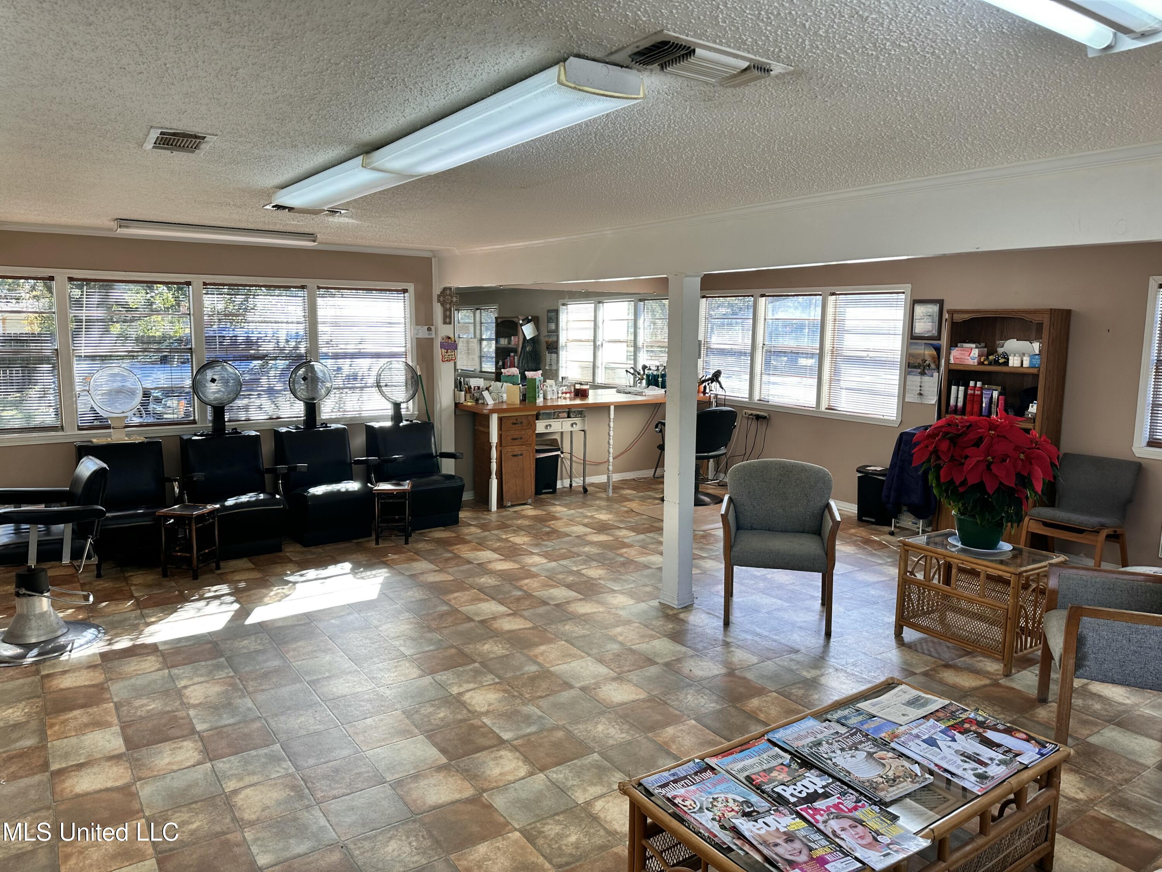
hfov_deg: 71.6
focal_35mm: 24
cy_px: 436
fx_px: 806
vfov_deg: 56.8
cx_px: 581
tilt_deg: -5.9
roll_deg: -1.0
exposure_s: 1/182
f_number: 1.78
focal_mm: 6.86
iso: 64
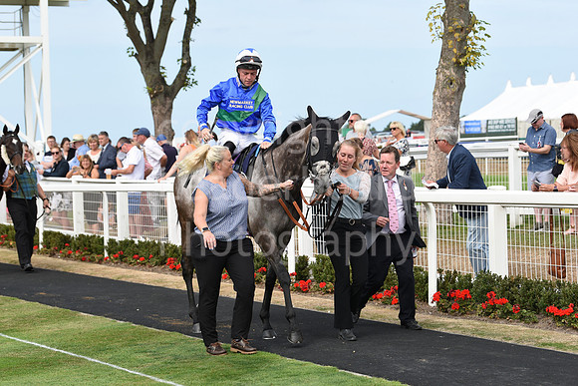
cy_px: 193
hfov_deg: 20.8
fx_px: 1574
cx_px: 289
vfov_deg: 14.0
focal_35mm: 98
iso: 400
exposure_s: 1/1250
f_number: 5.6
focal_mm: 98
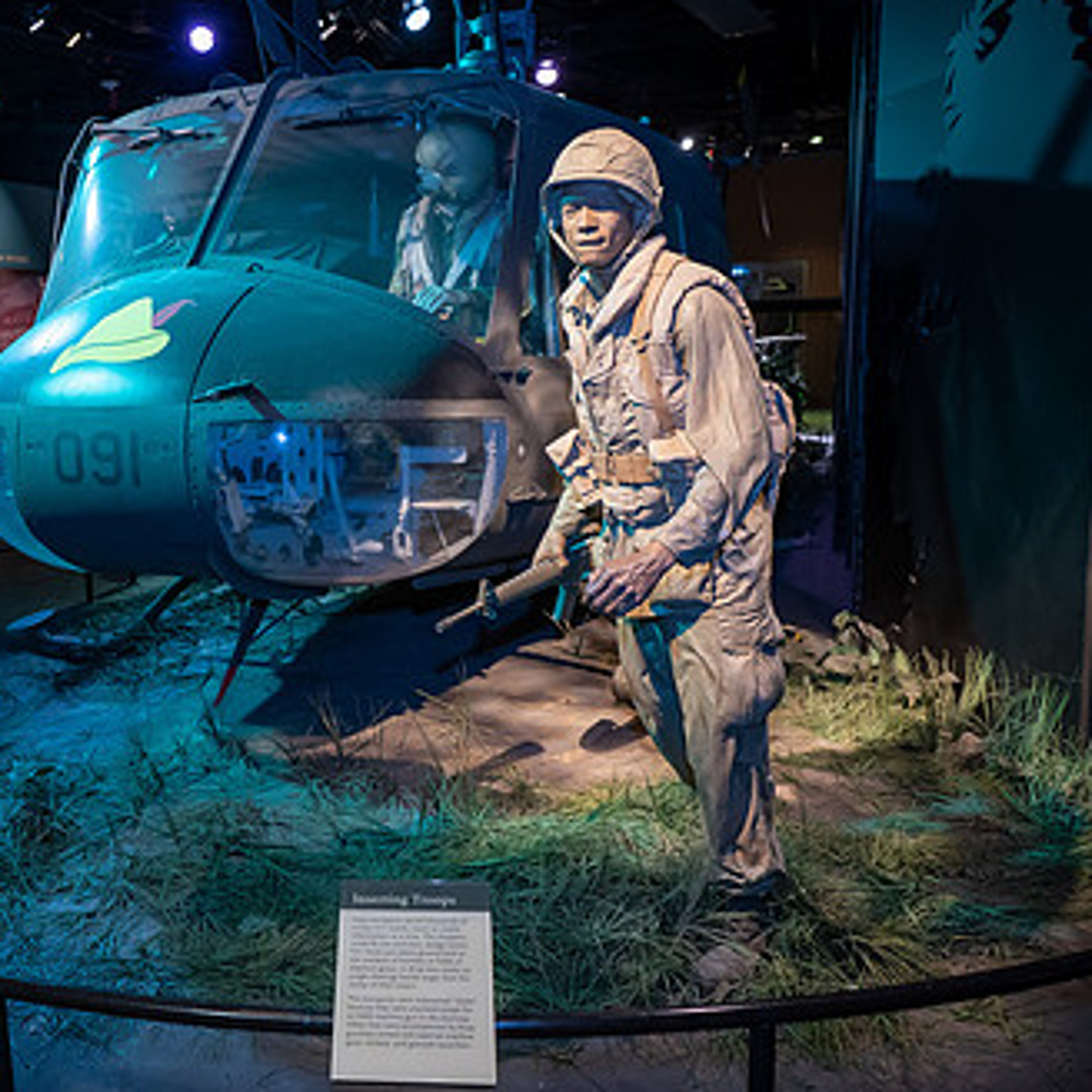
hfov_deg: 44.9
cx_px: 306
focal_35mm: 36
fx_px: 1285
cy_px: 539
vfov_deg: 46.0
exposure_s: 1/30
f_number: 5
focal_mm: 24
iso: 2500
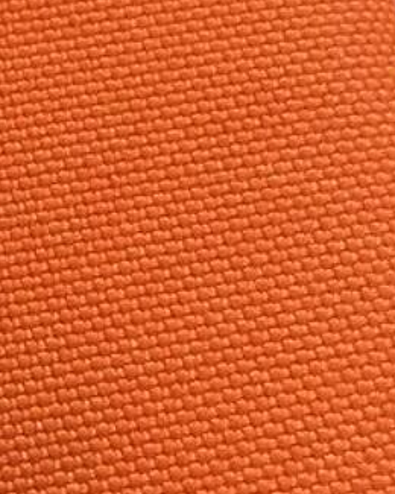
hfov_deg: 12.2
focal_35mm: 116
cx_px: -310
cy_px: 253
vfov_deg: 16.6
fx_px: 1695
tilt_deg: -69.0
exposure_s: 1/33
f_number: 2.2
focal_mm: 4.15
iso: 100
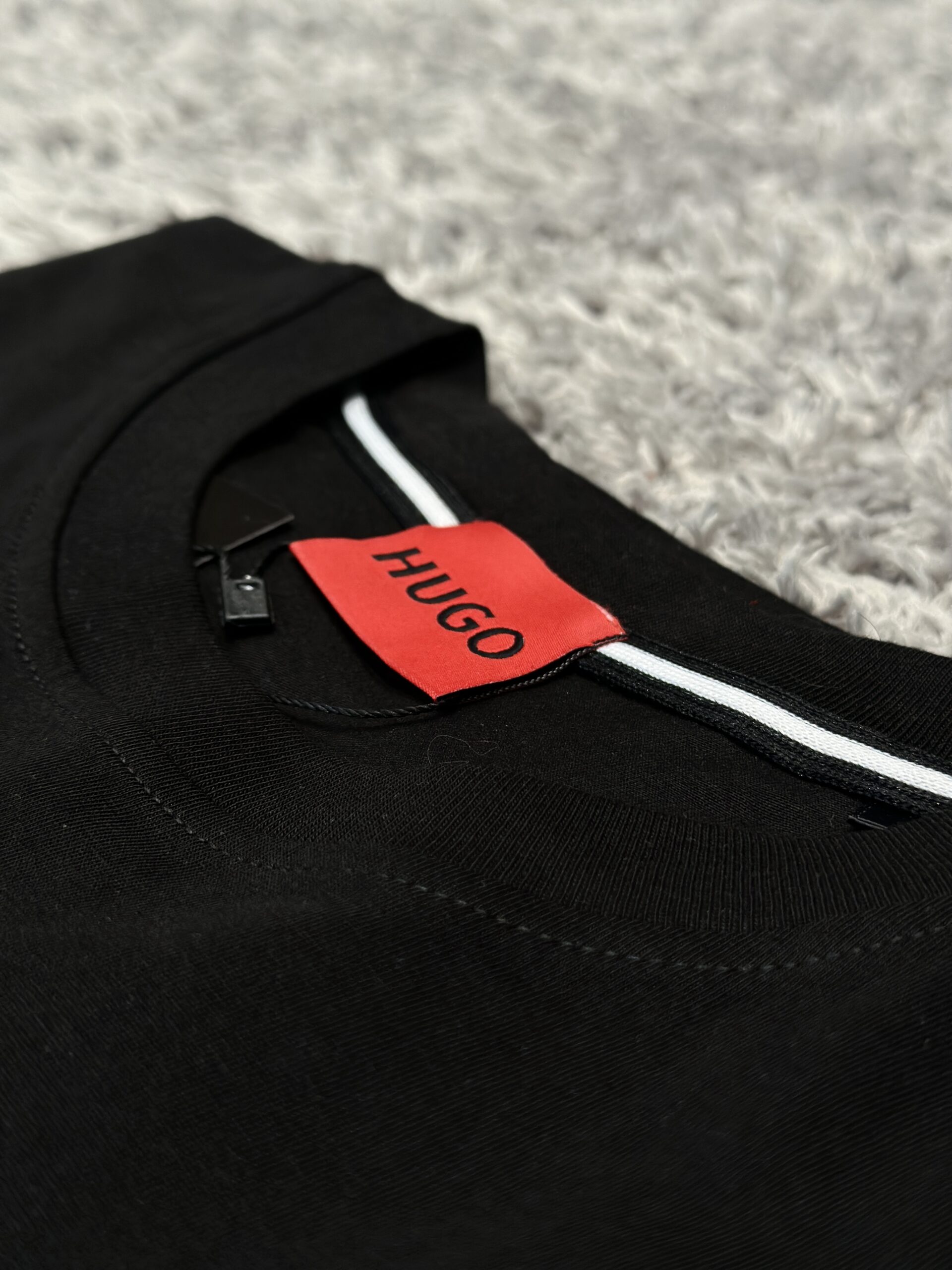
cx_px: 476
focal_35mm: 48
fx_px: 1760
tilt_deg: -29.6
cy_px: 635
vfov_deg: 39.7
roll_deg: -0.3
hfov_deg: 30.3
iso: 125
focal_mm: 6.86
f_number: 1.78
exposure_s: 1/120
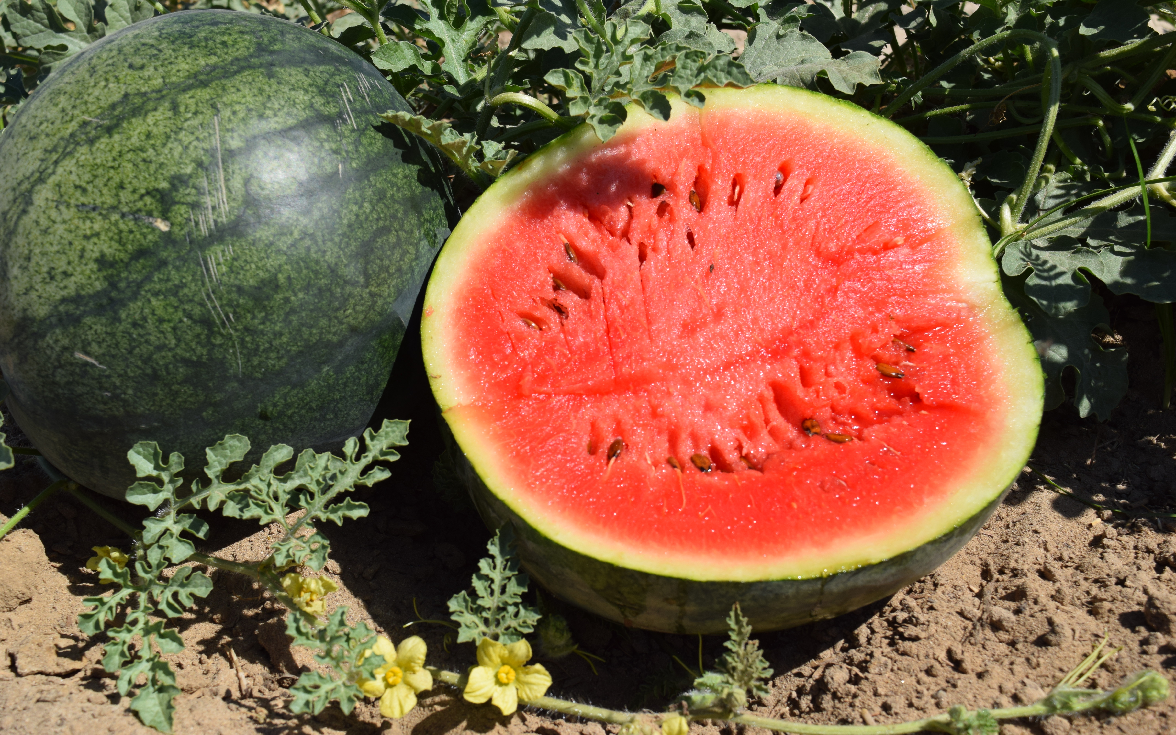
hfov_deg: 42.2
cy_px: 377
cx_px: 588
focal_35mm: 48
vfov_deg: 27.1
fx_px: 1523
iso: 200
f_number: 9
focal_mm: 31
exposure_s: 1/640
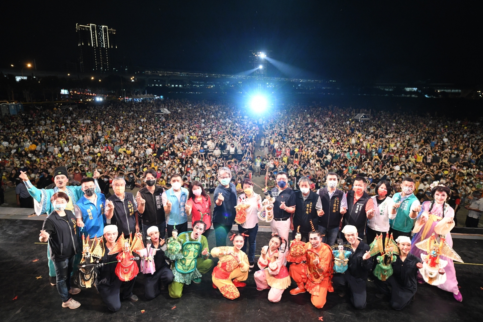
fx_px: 282
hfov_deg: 81.2
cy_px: 161
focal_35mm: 21
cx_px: 242
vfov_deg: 59.5
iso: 3200
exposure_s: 1/80
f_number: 5.6
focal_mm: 21
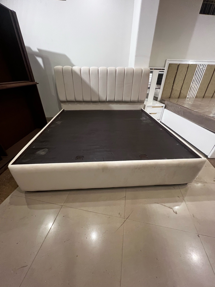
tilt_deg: -31.7
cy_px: 144
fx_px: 108
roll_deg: -1.2
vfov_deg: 106.2
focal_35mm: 13
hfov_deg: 89.9
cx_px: 108
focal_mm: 1.57
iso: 320
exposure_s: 1/50
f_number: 1.8
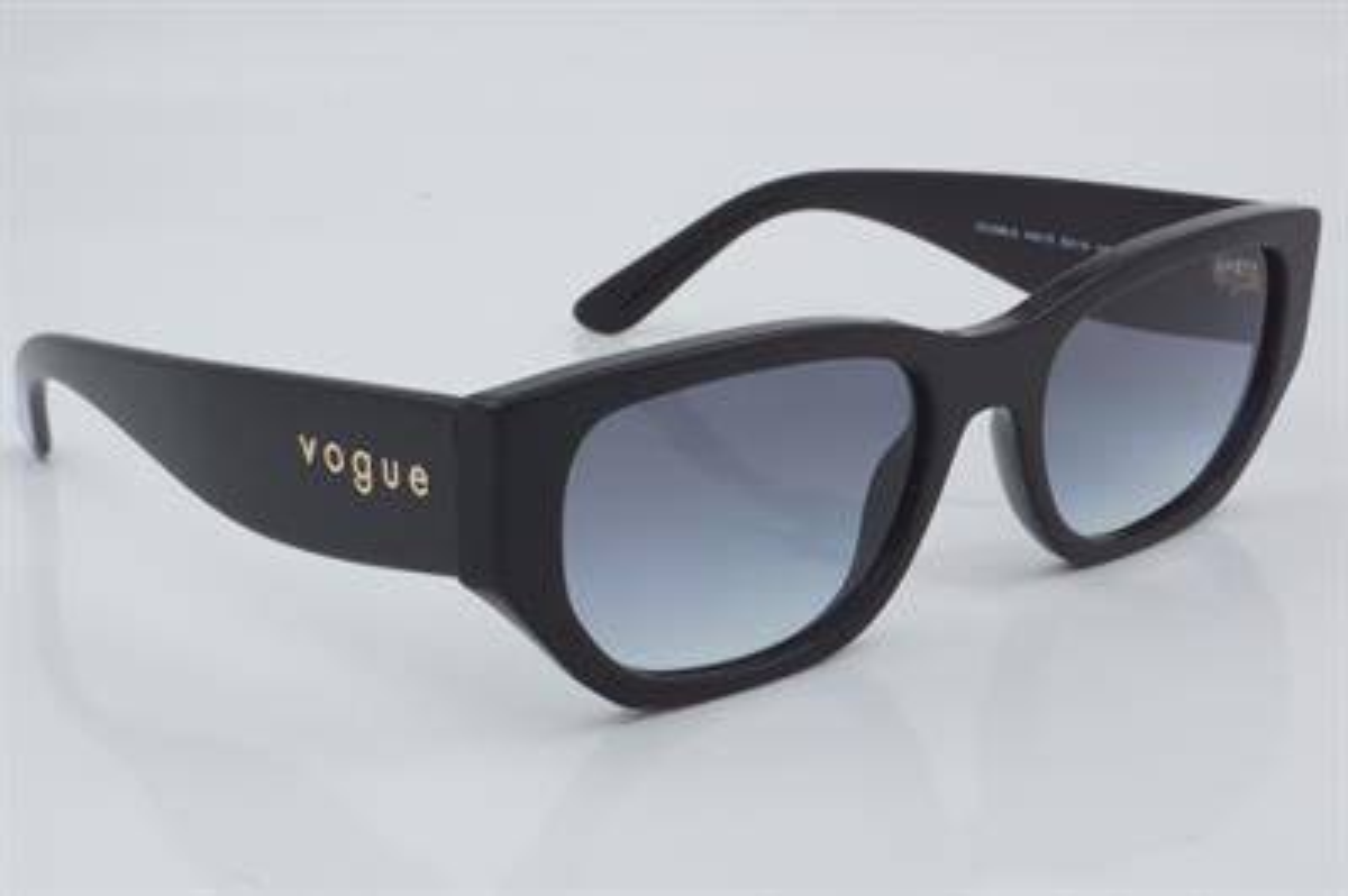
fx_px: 2806
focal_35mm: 75
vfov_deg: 18.2
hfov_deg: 27.0
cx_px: 674
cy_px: 448
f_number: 32
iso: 100
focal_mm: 50
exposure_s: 1/3
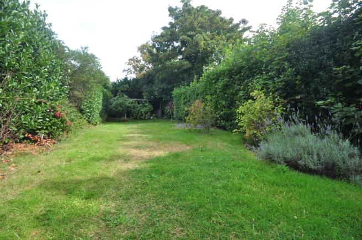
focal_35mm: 15
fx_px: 151
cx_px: 181
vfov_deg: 77.2
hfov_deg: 100.4
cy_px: 120
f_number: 11
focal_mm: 10
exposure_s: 1/50
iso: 200
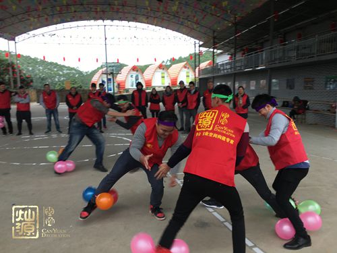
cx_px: 168
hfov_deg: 61.7
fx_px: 282
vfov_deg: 48.2
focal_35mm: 29
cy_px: 126
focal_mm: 4.15
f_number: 2.2
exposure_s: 1/100
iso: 25
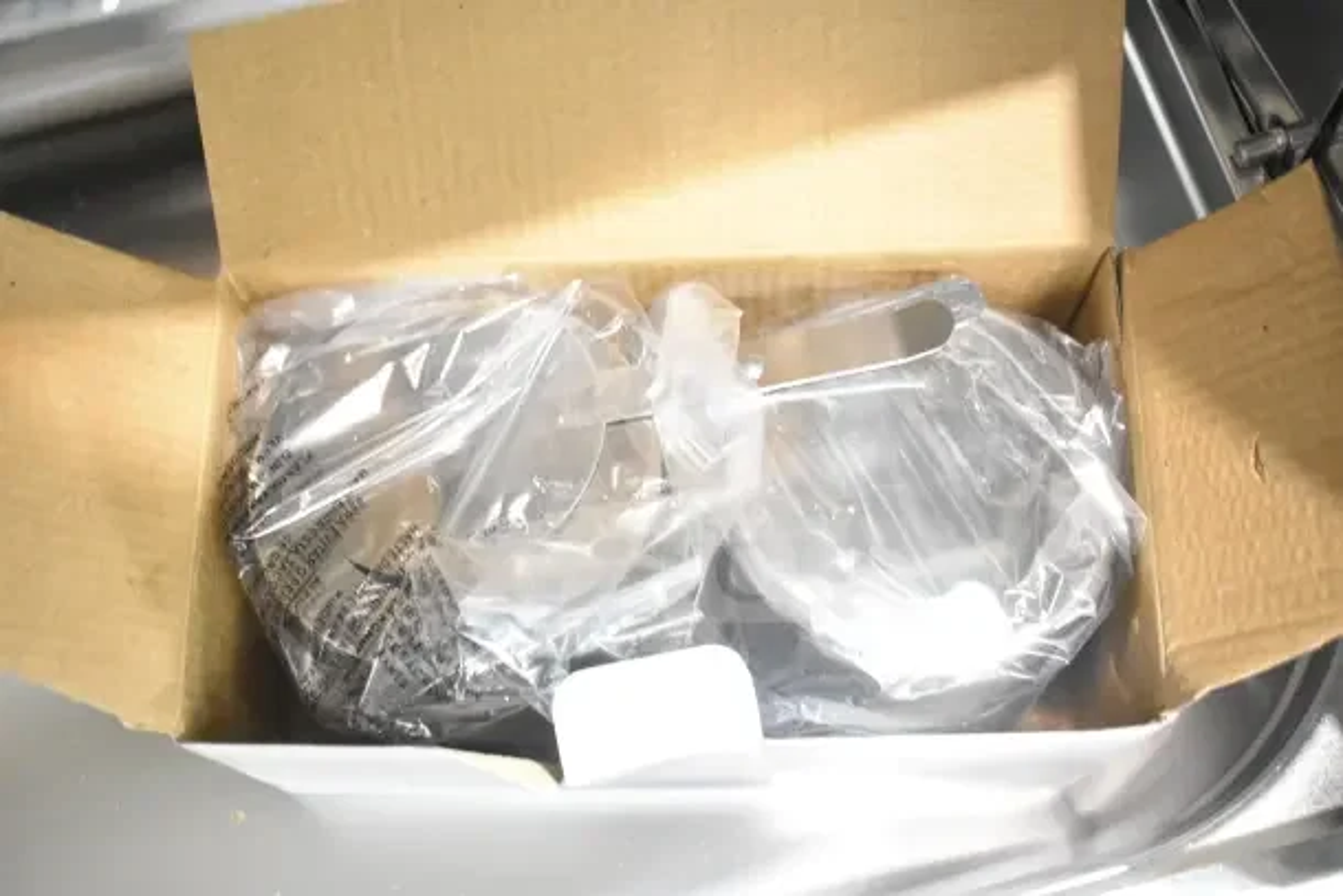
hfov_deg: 47.9
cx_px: 672
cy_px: 448
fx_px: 1511
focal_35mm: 40
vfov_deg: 33.0
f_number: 4
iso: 3600
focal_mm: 27
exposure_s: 1/40
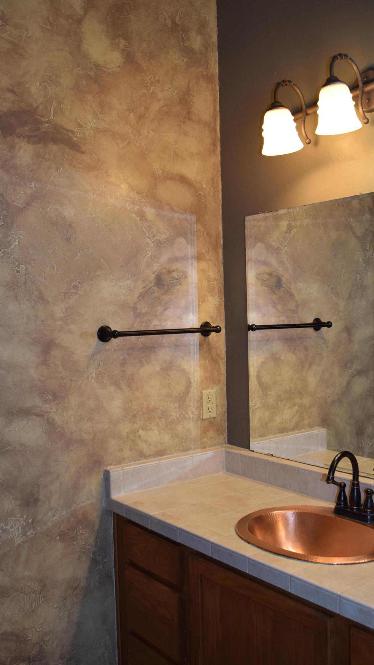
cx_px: 203
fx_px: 644
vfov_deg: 54.6
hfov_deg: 32.4
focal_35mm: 37
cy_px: 335
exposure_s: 1/125
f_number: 5.6
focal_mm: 23
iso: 720
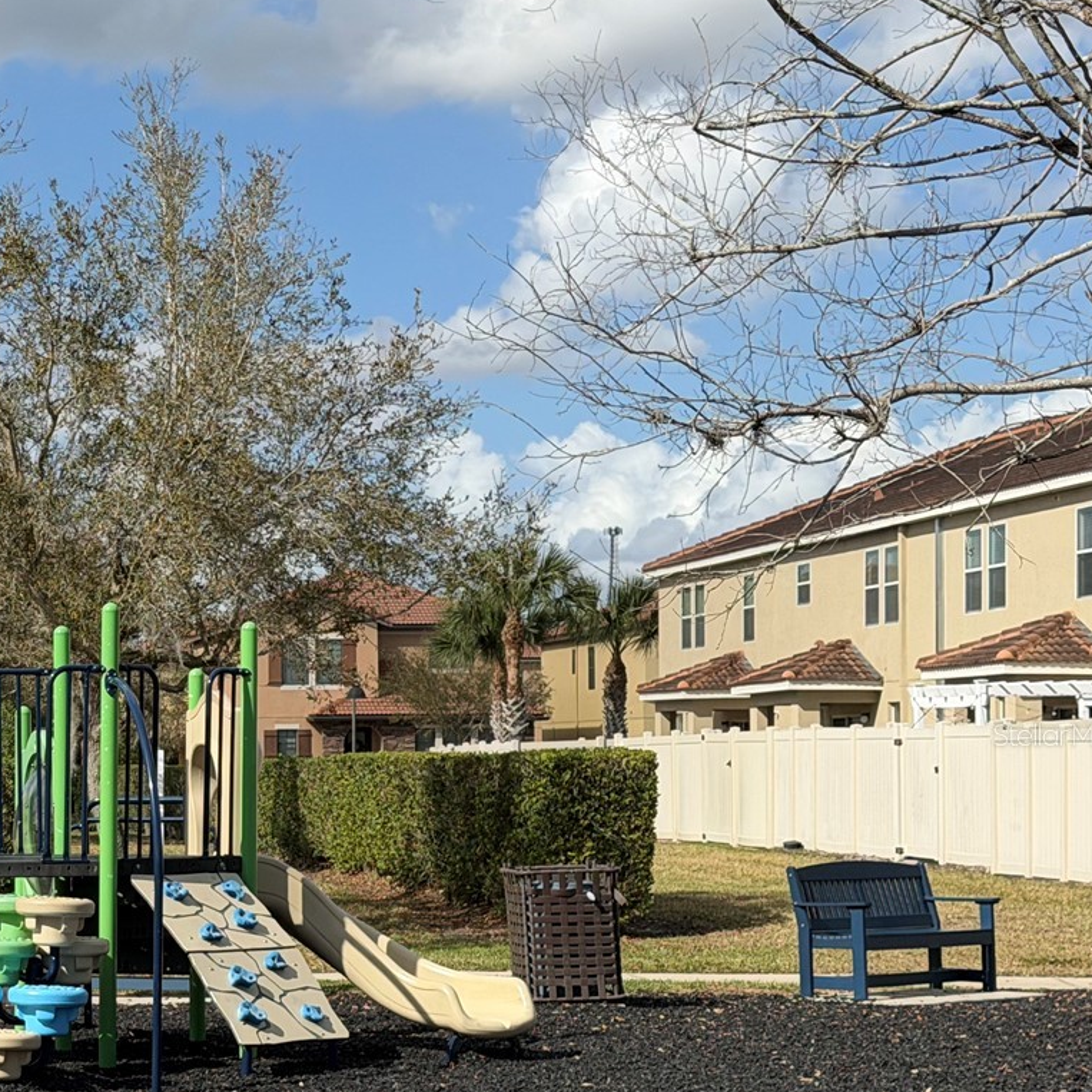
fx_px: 3176
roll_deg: +0.1
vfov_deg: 19.4
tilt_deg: +0.2
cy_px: 734
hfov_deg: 18.9
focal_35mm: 89
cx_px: -17
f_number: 1.78
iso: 64
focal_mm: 6.76
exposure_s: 1/6536
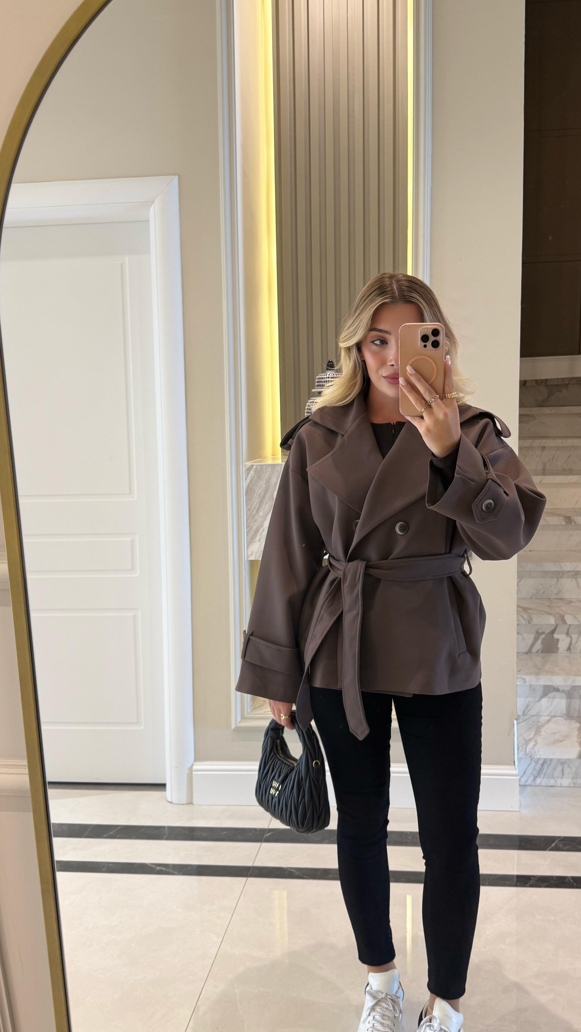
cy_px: 517
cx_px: 355
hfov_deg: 37.6
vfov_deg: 62.6
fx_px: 849
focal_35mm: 31
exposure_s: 1/50
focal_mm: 6.76
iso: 100
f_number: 1.78
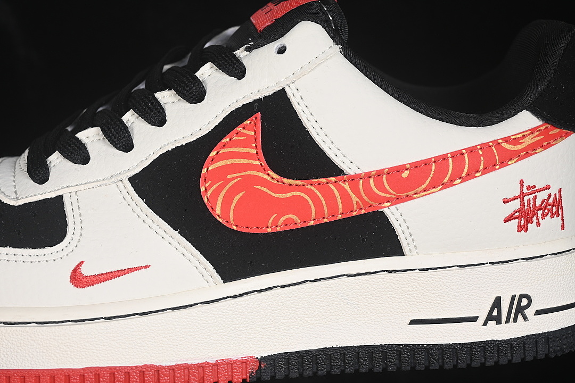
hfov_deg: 27.0
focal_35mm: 75
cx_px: 288
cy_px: 192
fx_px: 1198
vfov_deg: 18.2
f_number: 7.1
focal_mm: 50
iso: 160
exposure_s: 1/60
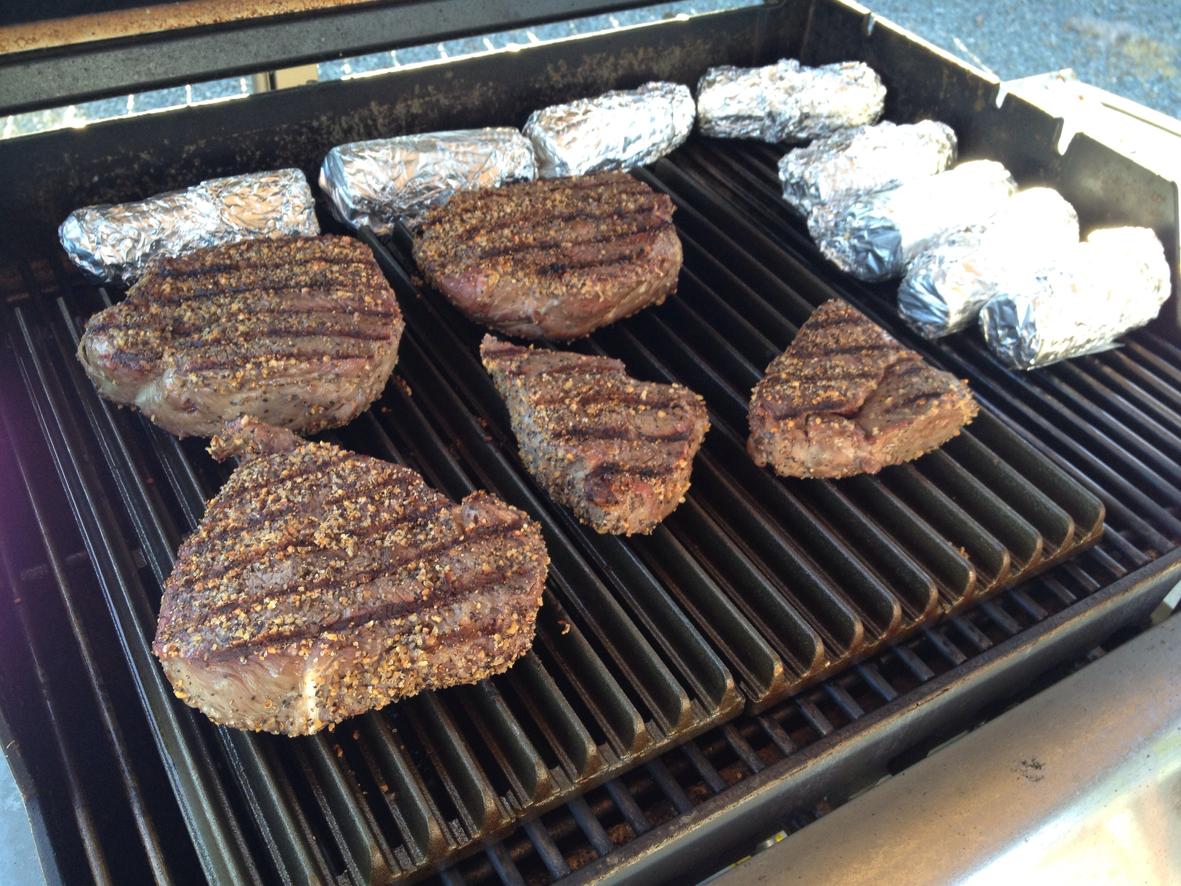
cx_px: 590
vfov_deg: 40.7
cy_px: 443
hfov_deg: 52.6
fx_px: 1194
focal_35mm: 35
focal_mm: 4.28
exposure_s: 1/40
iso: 50
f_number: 2.4
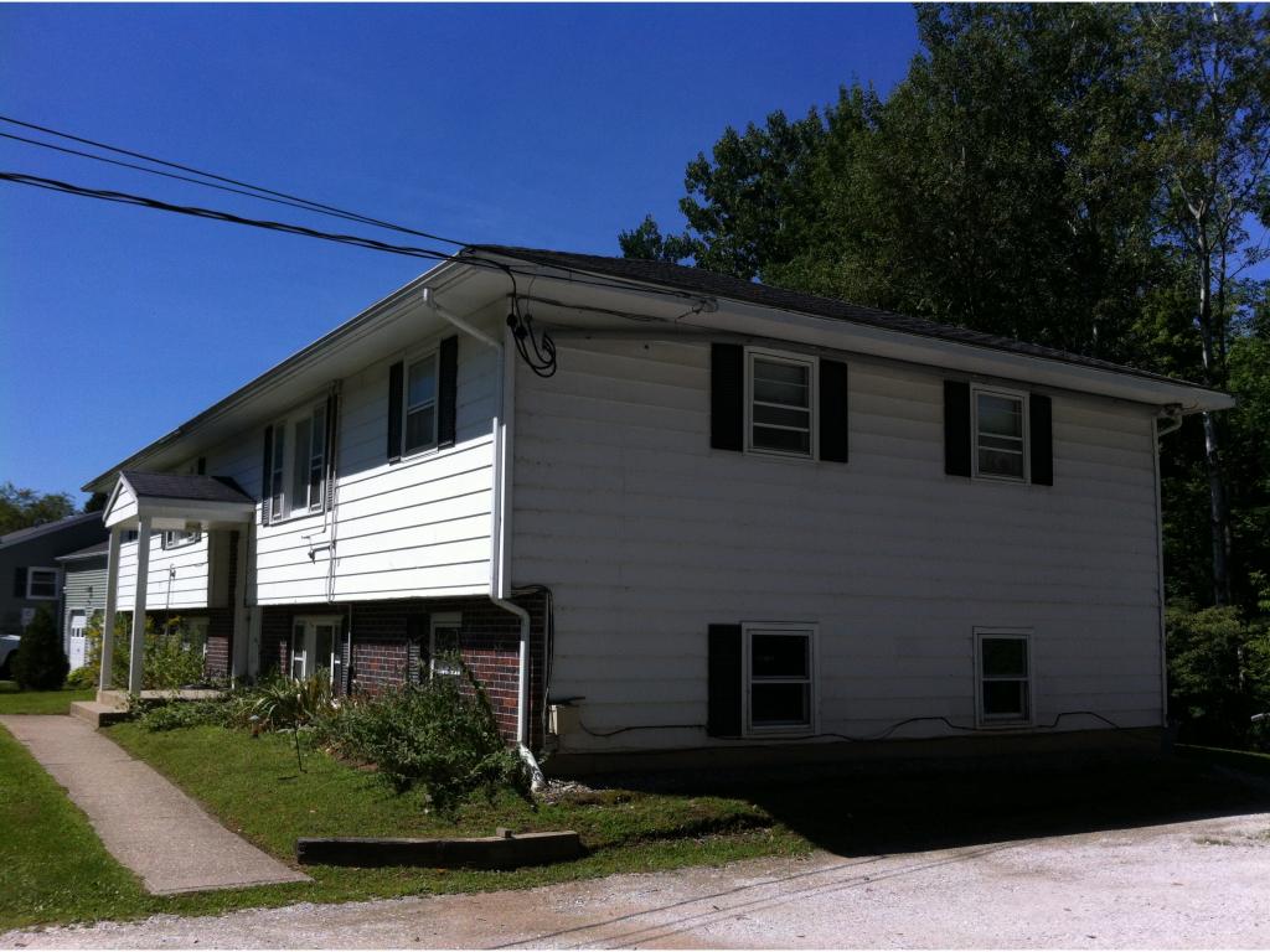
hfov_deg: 52.6
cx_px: 635
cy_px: 476
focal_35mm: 35
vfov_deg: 40.7
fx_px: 1284
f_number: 2.8
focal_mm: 3.85
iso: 80
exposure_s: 1/1792
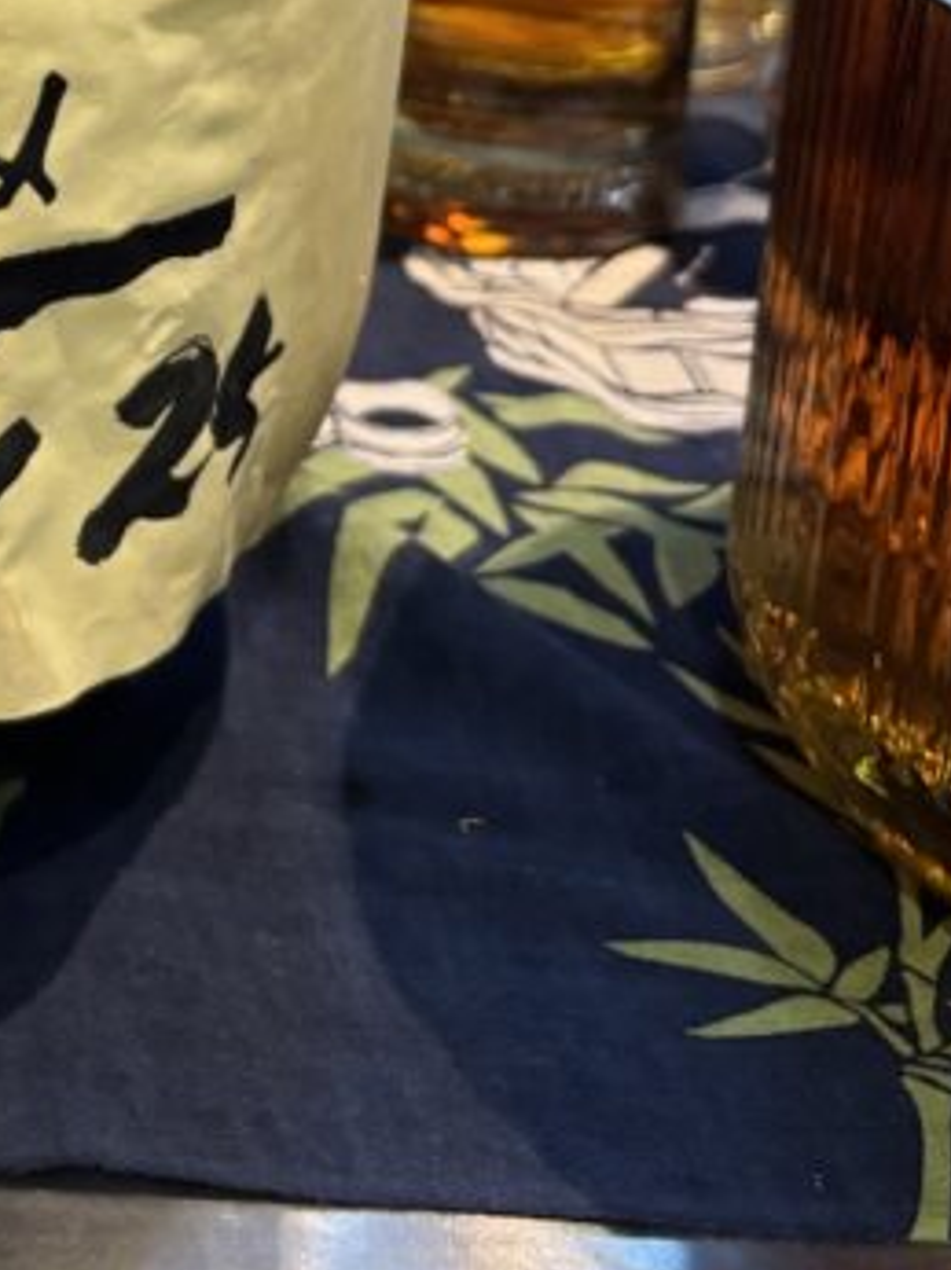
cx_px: -433
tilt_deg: -13.2
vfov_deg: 23.2
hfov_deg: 17.4
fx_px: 2824
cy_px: -253
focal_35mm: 77
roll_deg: -1.4
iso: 320
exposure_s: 1/50
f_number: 1.6
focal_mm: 5.96
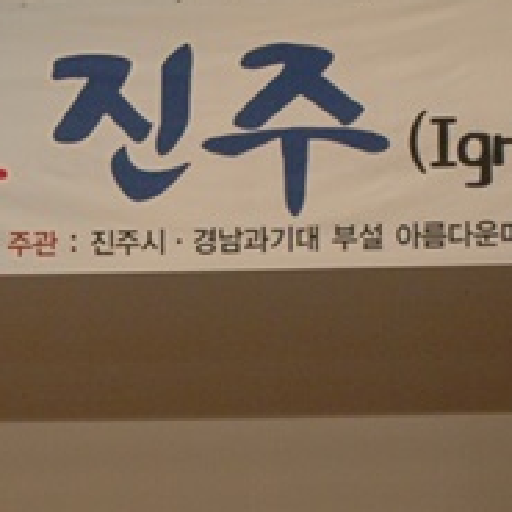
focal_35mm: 234
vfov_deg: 7.4
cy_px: 685
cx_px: -77
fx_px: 3916
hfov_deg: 7.4
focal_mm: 34
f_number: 4.2
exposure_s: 1/50
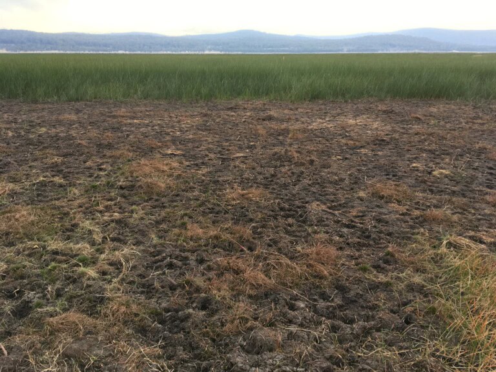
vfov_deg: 48.2
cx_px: 248
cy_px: 186
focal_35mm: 29
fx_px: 416
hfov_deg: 61.7
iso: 32
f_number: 2.2
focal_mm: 4.2
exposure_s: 1/33
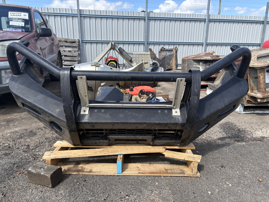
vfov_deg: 53.1
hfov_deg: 67.3
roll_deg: +0.3
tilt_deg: -15.3
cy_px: 101
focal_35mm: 26
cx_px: 134
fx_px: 202
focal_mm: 5.96
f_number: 1.6
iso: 50
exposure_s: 1/1337
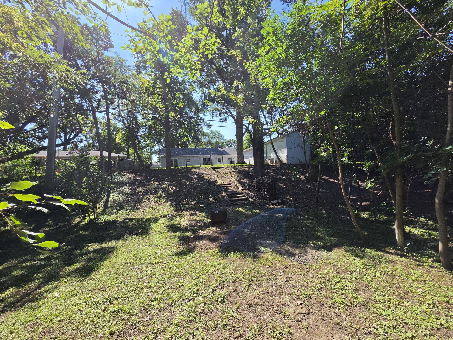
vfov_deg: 89.9
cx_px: 226
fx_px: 170
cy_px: 170
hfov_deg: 106.2
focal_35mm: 13
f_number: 2.2
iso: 100
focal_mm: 2.2
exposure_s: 1/2010
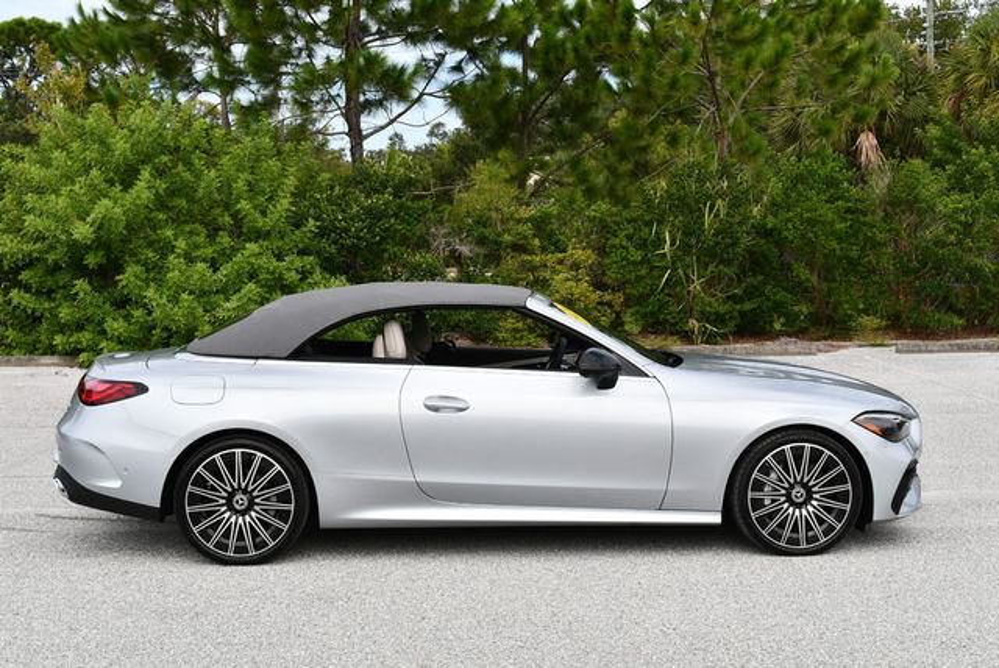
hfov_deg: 41.1
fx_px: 1333
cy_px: 334
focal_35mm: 48
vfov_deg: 28.1
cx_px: 500
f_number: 8
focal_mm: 24
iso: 110
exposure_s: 1/250
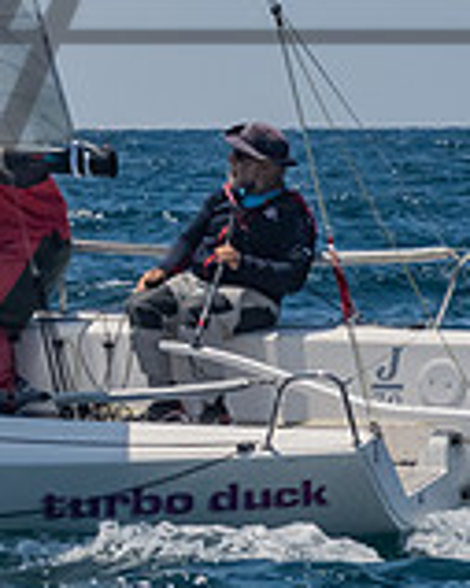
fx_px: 13454
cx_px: -463
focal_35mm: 773
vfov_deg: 2.5
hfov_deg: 2.0
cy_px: 123
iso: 640
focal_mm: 145
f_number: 14
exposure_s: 1/1600
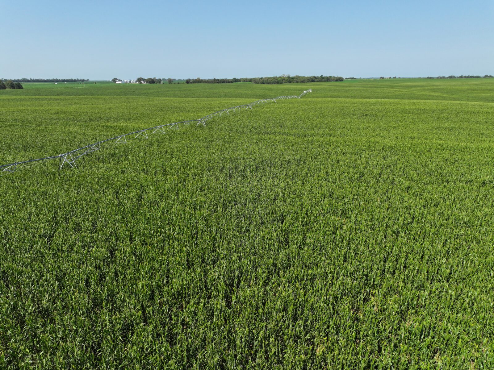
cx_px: 247
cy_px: 185
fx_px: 342
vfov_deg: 56.8
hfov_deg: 71.6
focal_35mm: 24
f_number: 2.8
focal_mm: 12.29
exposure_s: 1/1250
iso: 100
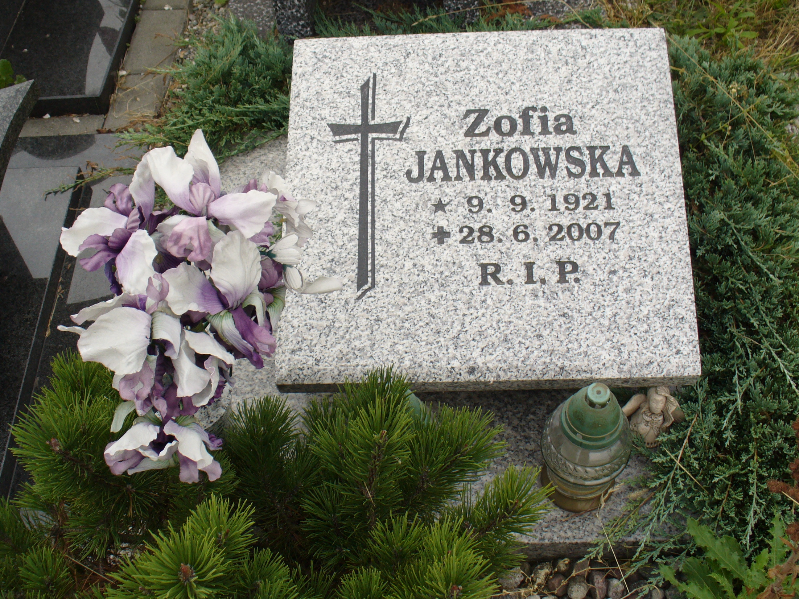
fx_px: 992
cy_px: 261
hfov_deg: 43.9
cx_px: 399
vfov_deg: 33.5
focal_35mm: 43
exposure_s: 1/160
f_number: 5.6
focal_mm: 6.1
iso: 80
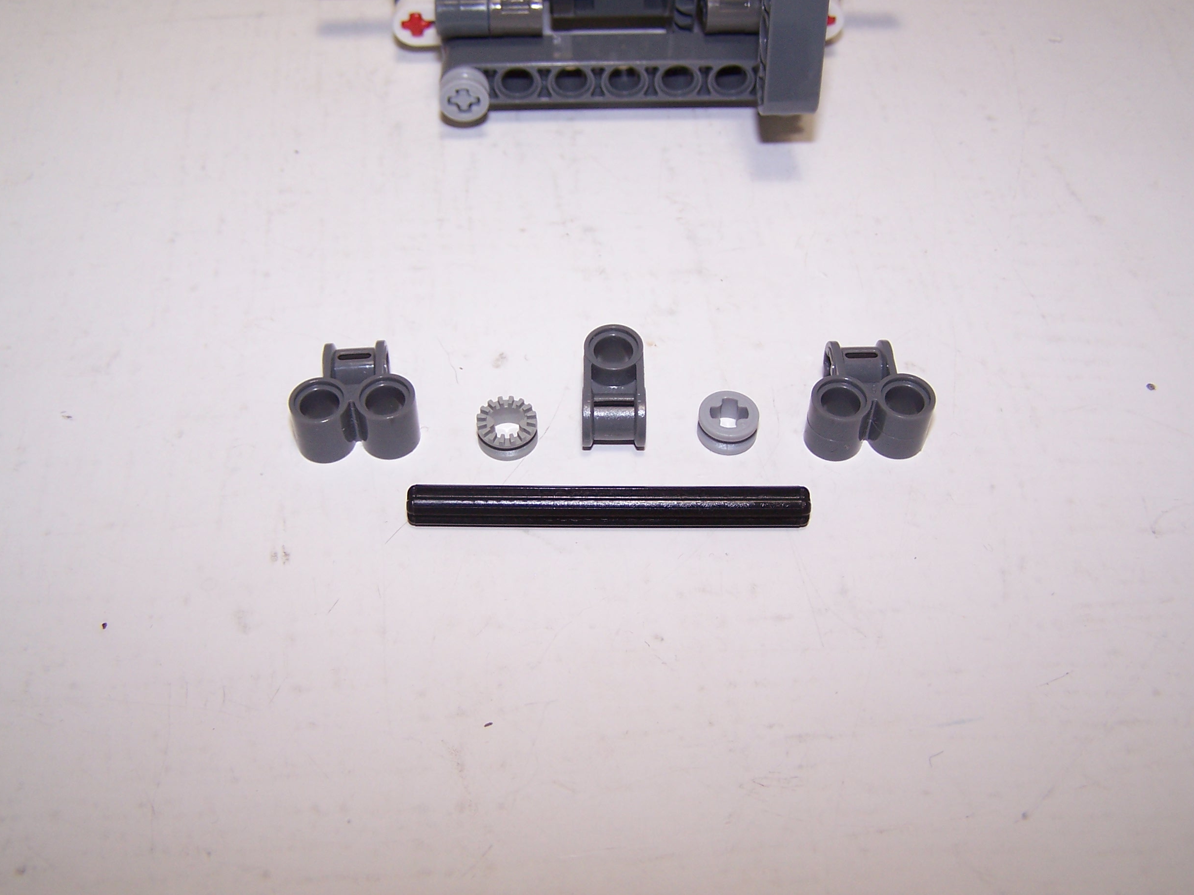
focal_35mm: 40
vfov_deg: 36.0
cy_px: 430
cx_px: 610
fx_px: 1380
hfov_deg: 46.8
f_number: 2.8
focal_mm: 6.3
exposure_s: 1/60
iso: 80
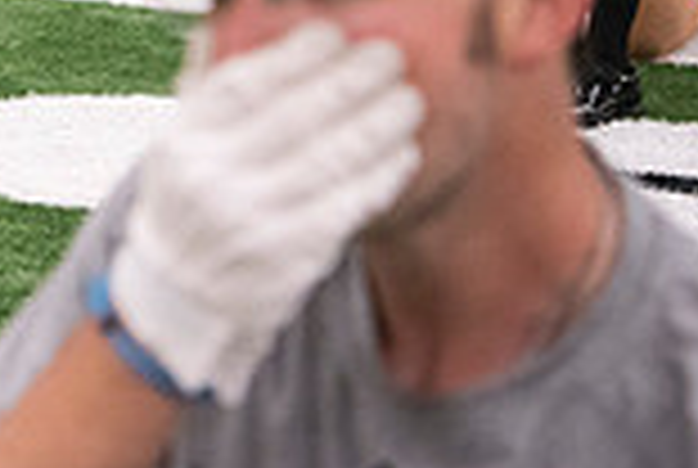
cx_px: -351
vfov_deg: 6.9
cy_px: -376
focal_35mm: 194
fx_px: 3769
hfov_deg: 10.2
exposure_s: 1/320
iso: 3200
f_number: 3.2
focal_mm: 52
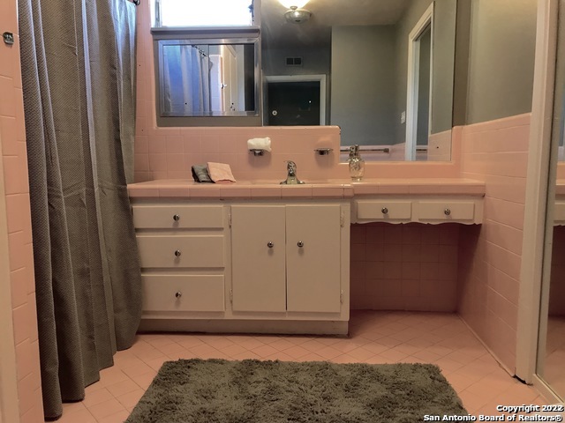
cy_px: 212
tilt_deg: -5.6
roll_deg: -0.3
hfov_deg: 63.4
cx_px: 282
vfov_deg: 49.7
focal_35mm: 28
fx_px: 457
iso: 40
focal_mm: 3.99
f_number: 1.8
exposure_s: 1/15
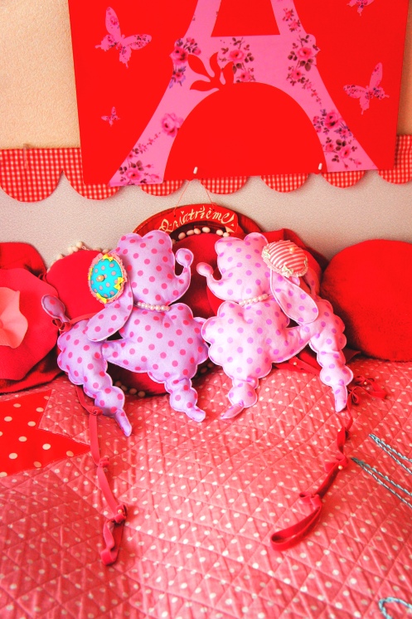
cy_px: 310
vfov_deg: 51.3
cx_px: 206
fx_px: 644
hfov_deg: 35.5
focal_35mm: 38
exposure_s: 1/40
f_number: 4
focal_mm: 25
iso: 1600
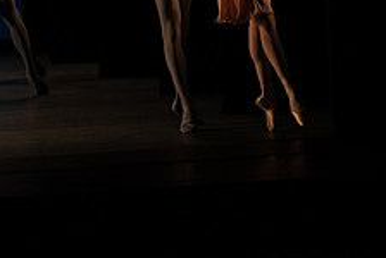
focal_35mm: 349
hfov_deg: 5.9
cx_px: 57
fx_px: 3747
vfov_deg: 3.9
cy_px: -37
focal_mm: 135
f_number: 8
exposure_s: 1/500
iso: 3200
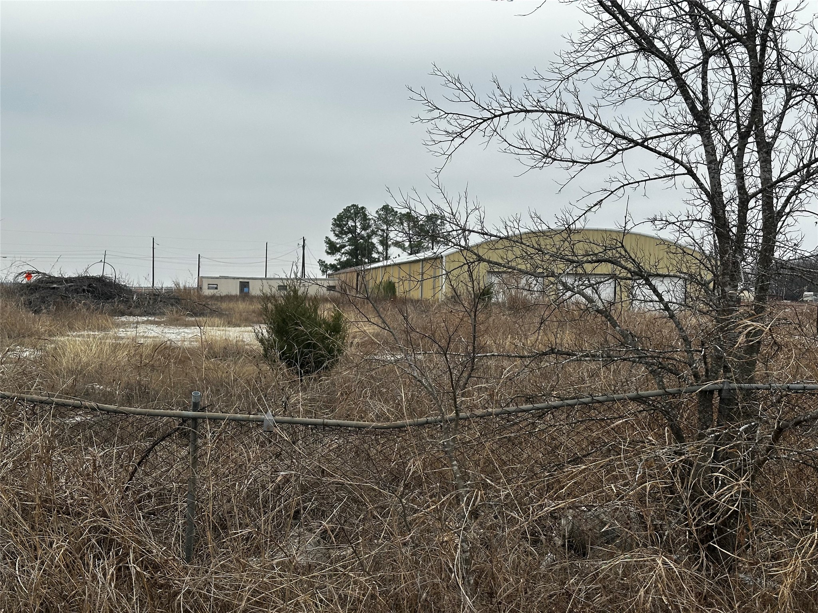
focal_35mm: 48
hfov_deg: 39.7
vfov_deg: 30.3
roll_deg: -1.0
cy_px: 306
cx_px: 409
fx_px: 1134
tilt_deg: -1.5
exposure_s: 1/2070
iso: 64
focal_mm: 6.86
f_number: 1.78
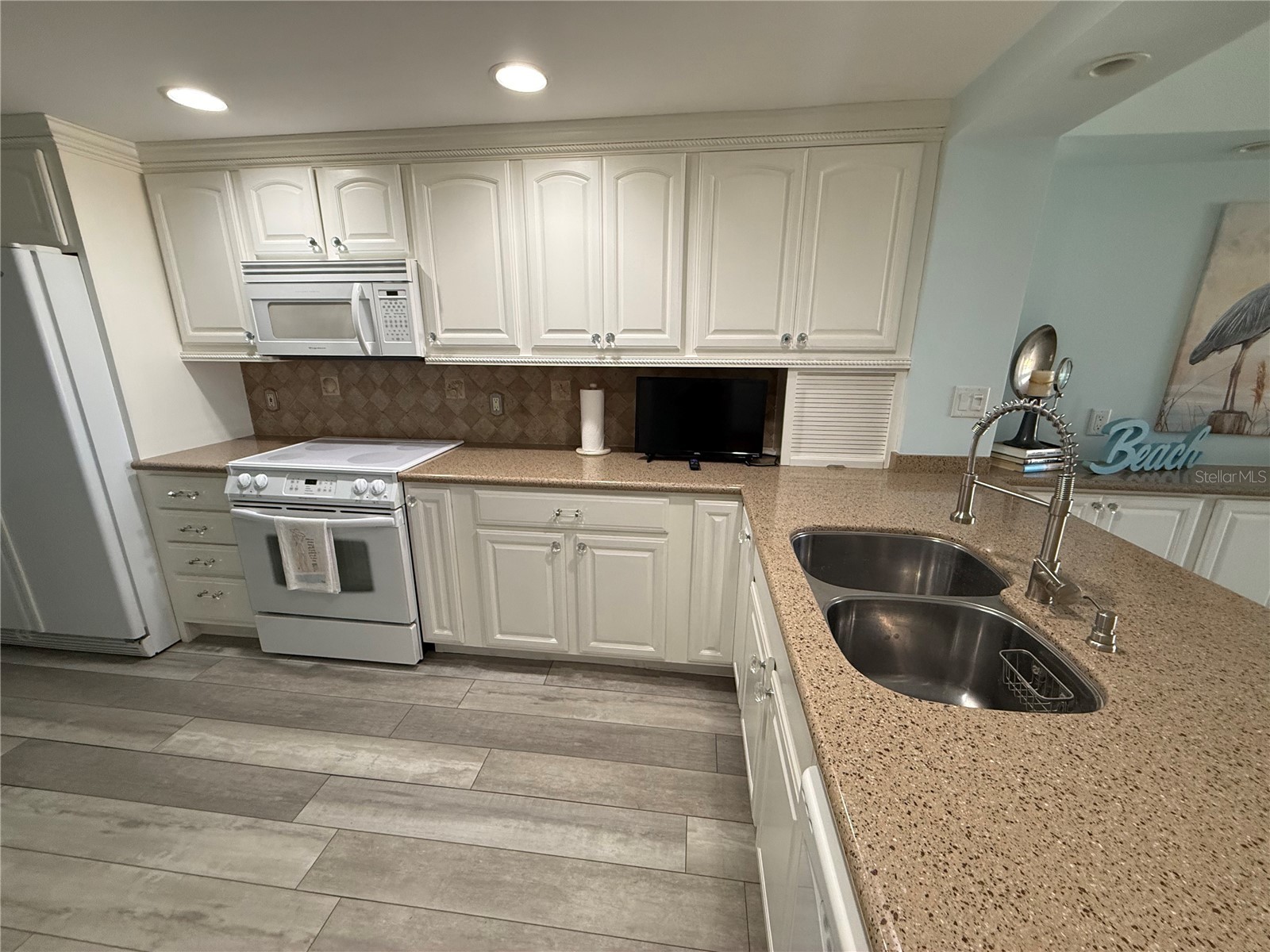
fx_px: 514
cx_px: 635
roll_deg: -0.6
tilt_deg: -14.0
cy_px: 476
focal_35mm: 14
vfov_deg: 85.7
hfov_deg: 102.1
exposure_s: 1/120
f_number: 2.2
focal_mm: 2.22
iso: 320
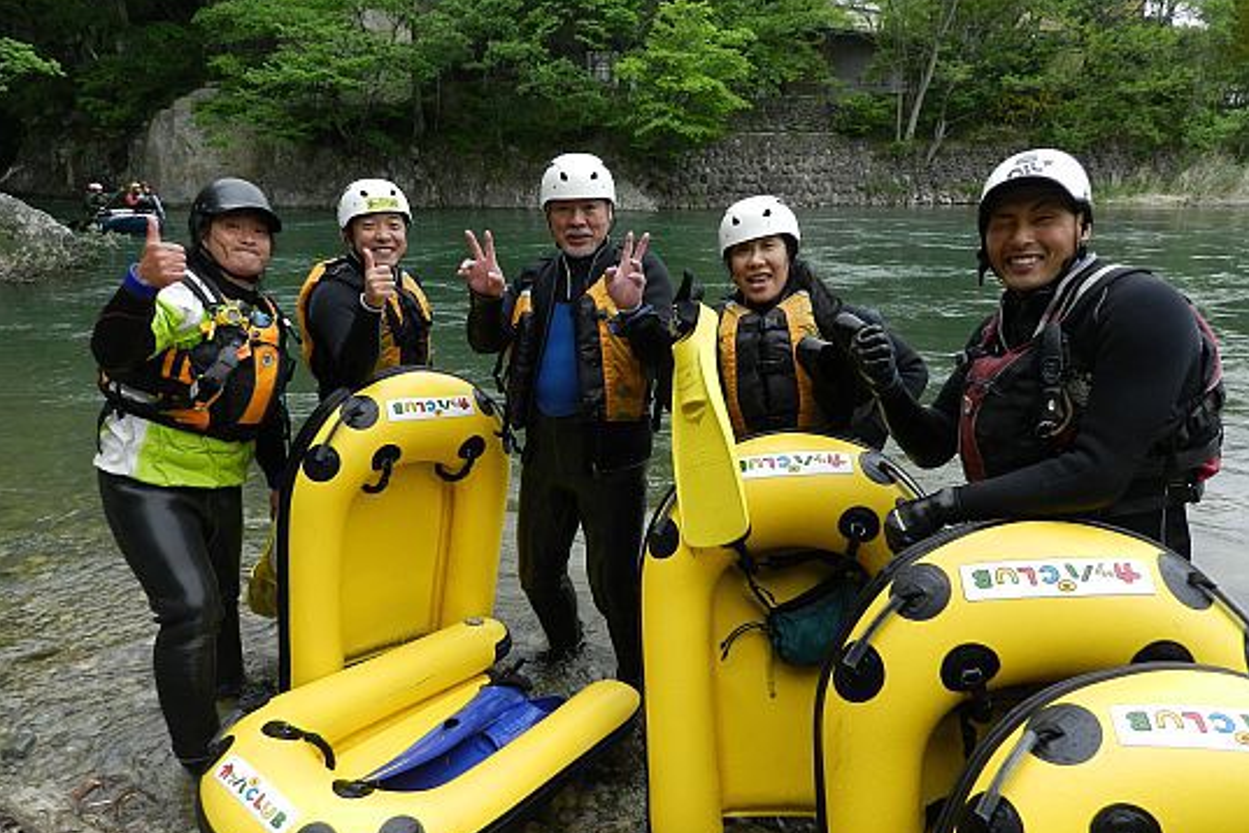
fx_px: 798
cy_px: 441
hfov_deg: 76.1
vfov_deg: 55.1
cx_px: 626
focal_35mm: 23
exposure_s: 1/250
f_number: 3.4
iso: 250
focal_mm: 4
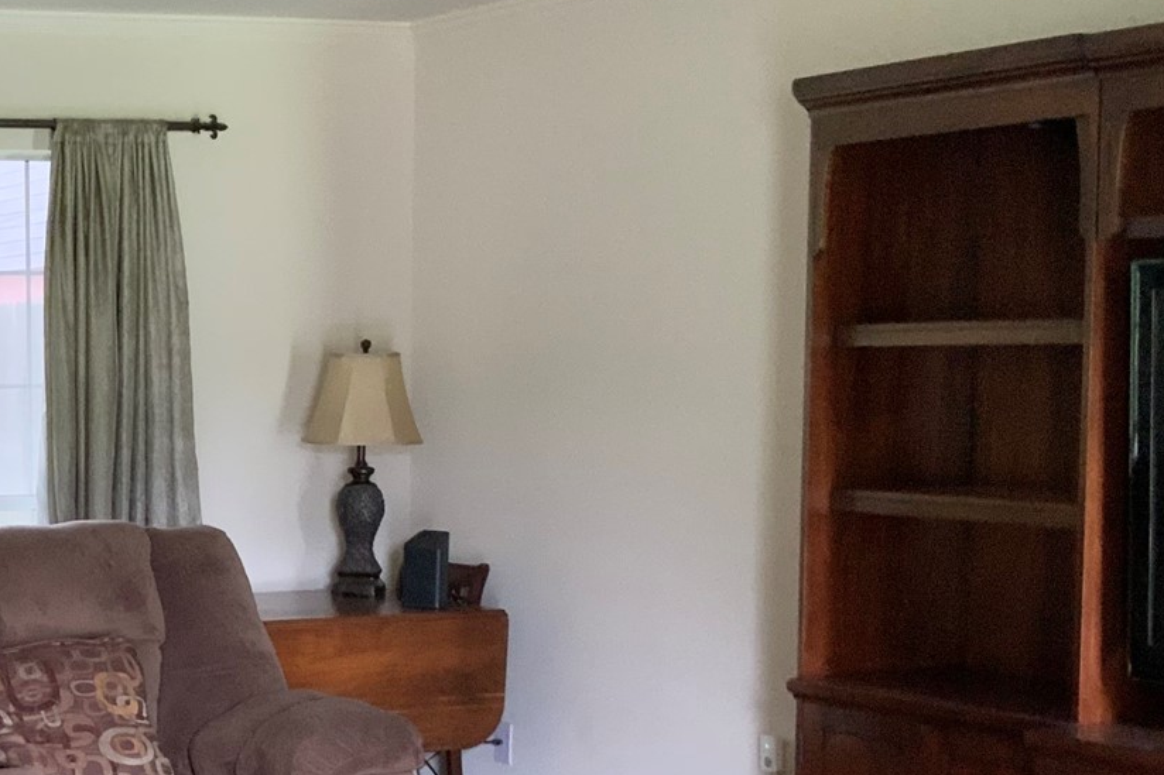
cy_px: 589
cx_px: -49
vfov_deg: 18.1
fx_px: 2424
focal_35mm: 75
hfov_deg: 25.4
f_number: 1.8
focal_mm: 3
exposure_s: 1/60
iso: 160
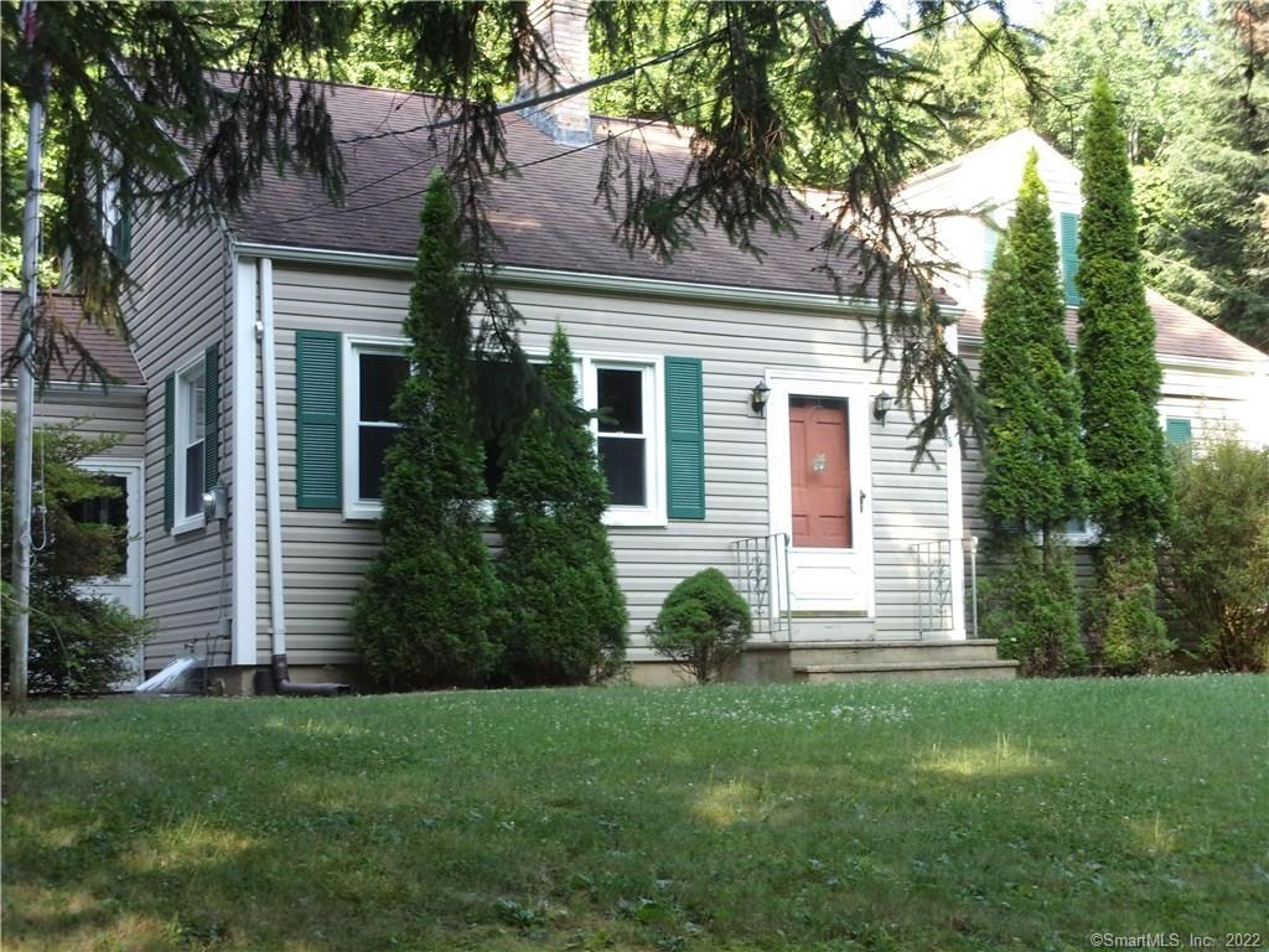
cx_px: 634
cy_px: 476
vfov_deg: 27.5
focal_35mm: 53
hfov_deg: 36.2
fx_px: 1943
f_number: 4.9
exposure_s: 1/105
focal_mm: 9.5
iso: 200
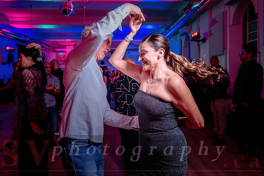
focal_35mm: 30
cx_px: 132
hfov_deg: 61.9
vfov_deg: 43.6
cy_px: 79
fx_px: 220
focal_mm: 26
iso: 800
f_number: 3.5
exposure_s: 1/60
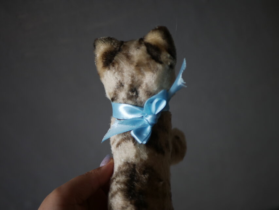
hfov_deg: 38.2
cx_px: 140
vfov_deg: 29.1
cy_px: 105
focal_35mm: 50
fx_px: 403
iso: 200
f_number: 1.7
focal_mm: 25
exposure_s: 1/125
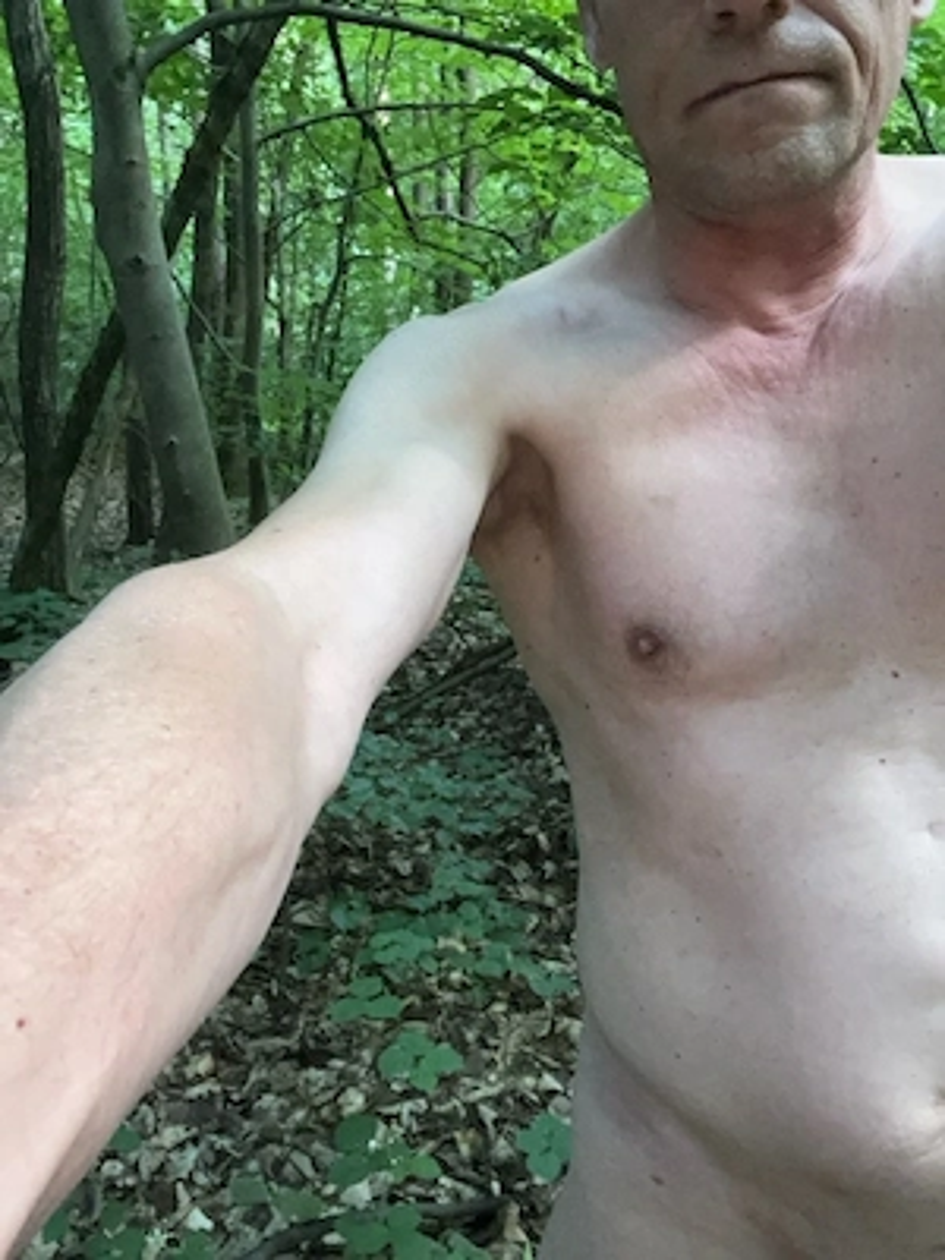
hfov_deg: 46.8
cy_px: 630
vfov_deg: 60.0
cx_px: 472
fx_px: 1092
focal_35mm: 30
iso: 400
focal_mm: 2.71
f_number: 2.2
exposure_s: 1/50
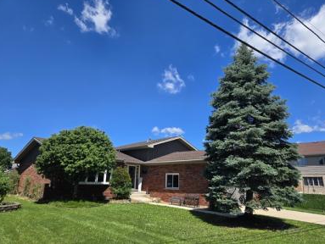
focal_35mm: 24
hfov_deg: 71.5
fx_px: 226
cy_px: 118
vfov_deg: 56.9
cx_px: 165
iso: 25
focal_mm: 5.4
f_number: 1.8
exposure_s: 1/1576
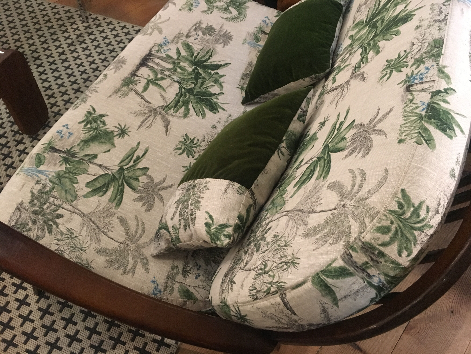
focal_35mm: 29
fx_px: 395
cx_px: 236
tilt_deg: -54.6
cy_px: 177
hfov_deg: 61.7
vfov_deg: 48.2
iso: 200
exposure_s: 1/17
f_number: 2.2
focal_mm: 4.15
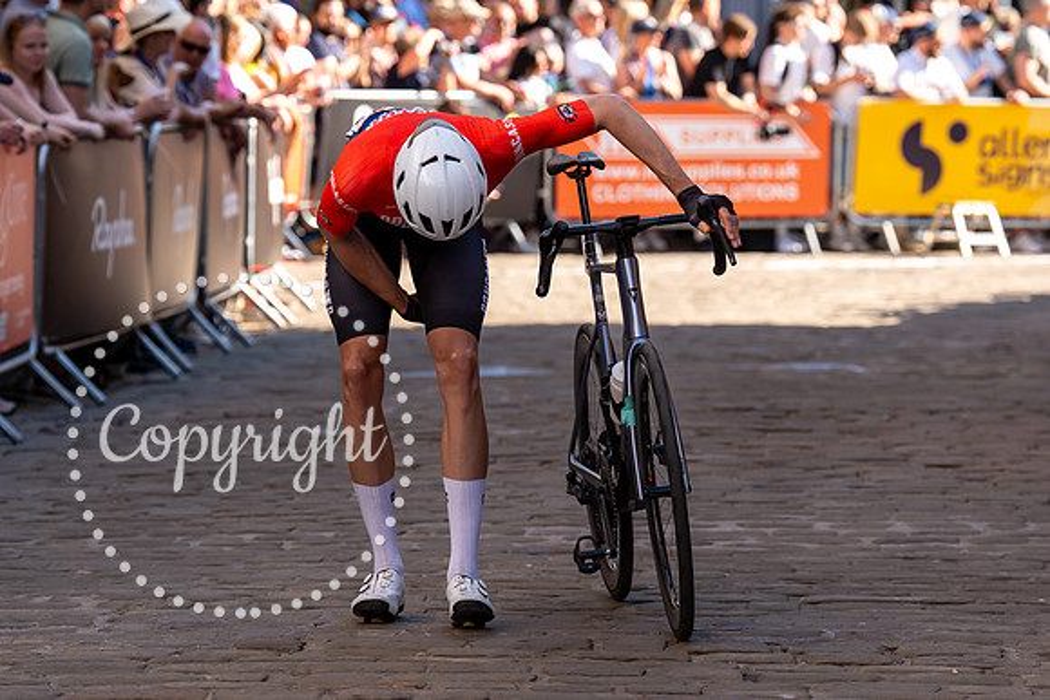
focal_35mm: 190
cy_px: 259
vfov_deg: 7.2
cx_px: 534
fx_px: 5536
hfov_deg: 10.8
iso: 400
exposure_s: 1/1000
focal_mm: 128
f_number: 4
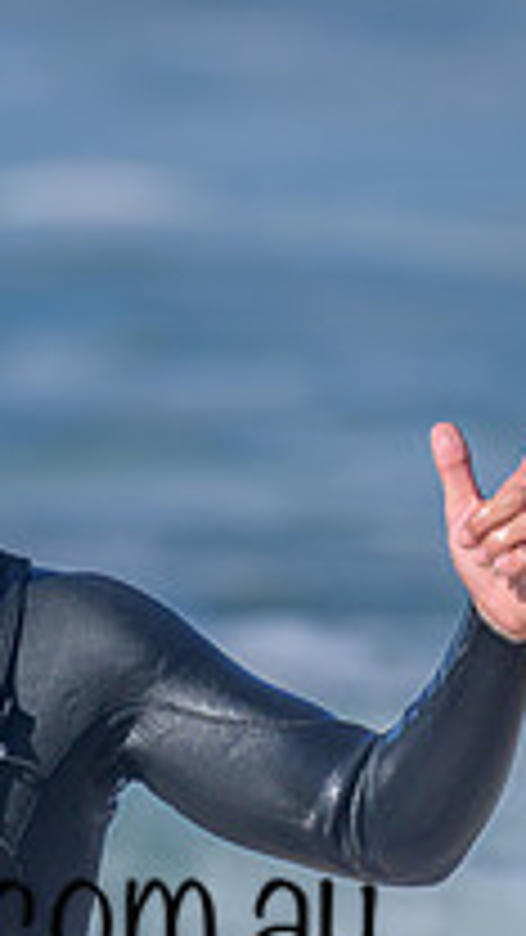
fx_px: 62286
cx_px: 2
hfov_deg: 0.5
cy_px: 795
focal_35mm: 2512
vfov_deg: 0.9
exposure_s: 1/2000
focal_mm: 800
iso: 200
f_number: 6.3
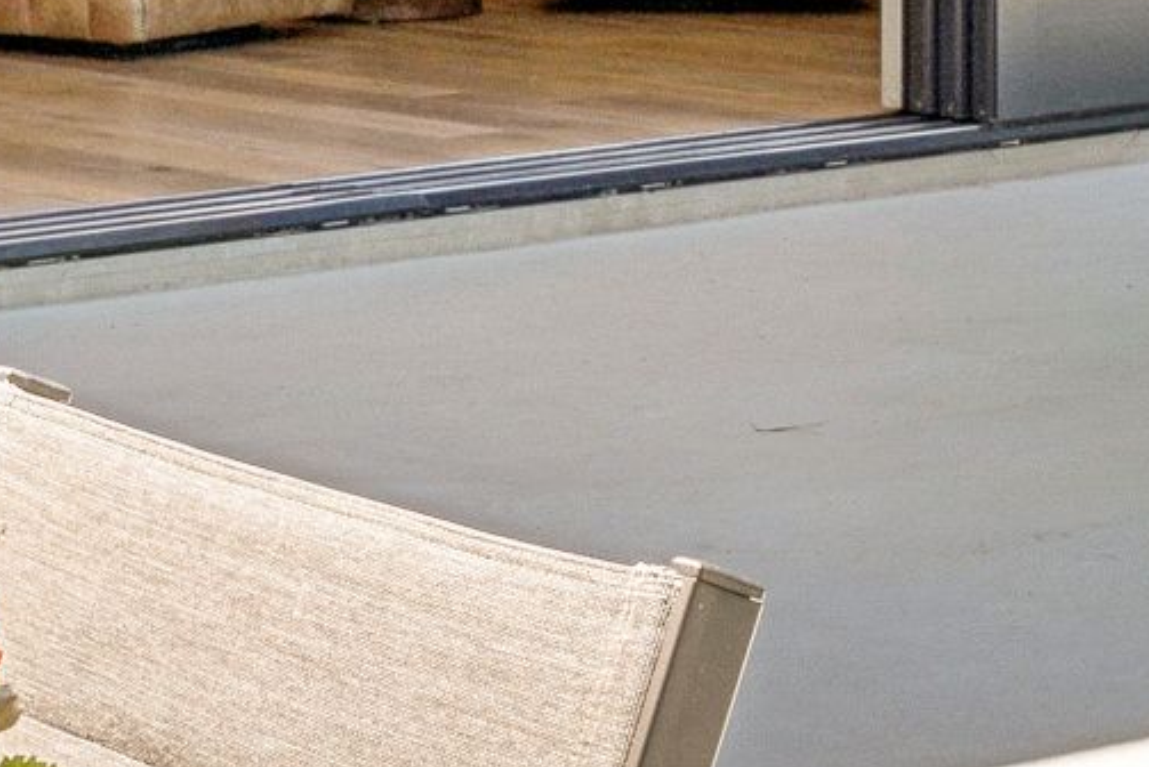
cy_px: -510
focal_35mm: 145
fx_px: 4635
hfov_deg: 14.1
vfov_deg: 9.1
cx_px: 720
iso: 100
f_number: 22
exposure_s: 1/10
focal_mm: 20.3
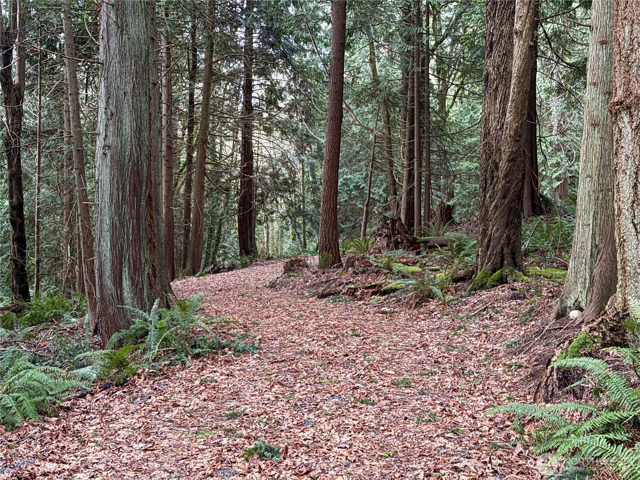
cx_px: 320
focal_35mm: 48
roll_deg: -1.1
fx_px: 887
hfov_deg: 39.7
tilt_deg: -2.1
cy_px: 240
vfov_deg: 30.3
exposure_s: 1/60
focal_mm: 6.76
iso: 200
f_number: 1.78
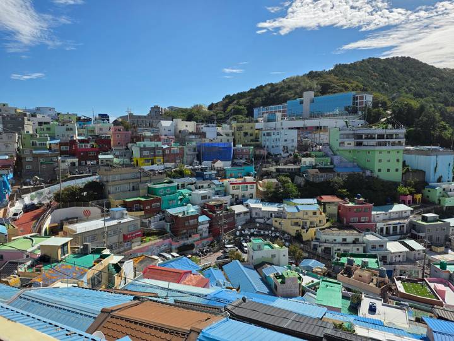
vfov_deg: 58.9
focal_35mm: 23
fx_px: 302
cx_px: 227
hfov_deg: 73.9
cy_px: 170
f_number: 1.7
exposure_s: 1/7944
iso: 64
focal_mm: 6.3
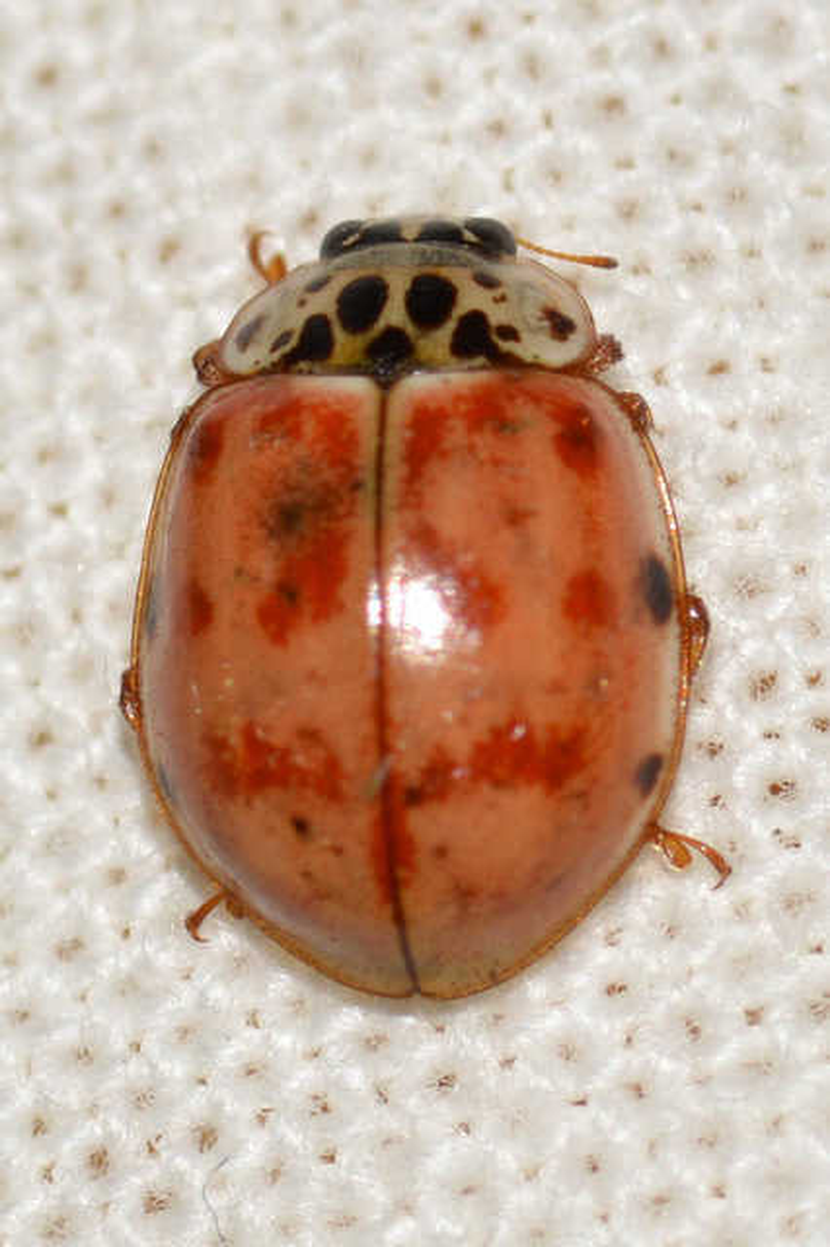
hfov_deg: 9.1
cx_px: 415
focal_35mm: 150
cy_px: 624
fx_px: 5193
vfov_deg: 13.7
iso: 100
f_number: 18
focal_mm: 100
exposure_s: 1/200
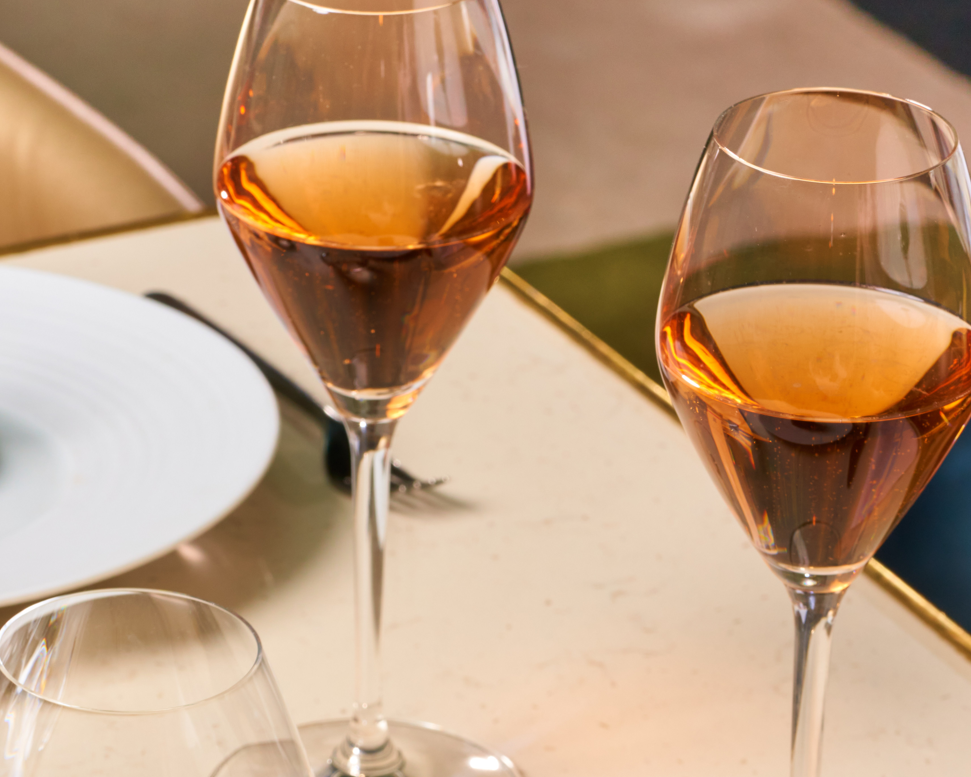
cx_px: 520
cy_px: 919
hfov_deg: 9.9
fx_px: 5633
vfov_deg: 7.8
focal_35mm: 196
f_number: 11
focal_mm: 90
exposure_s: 1/125
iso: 400
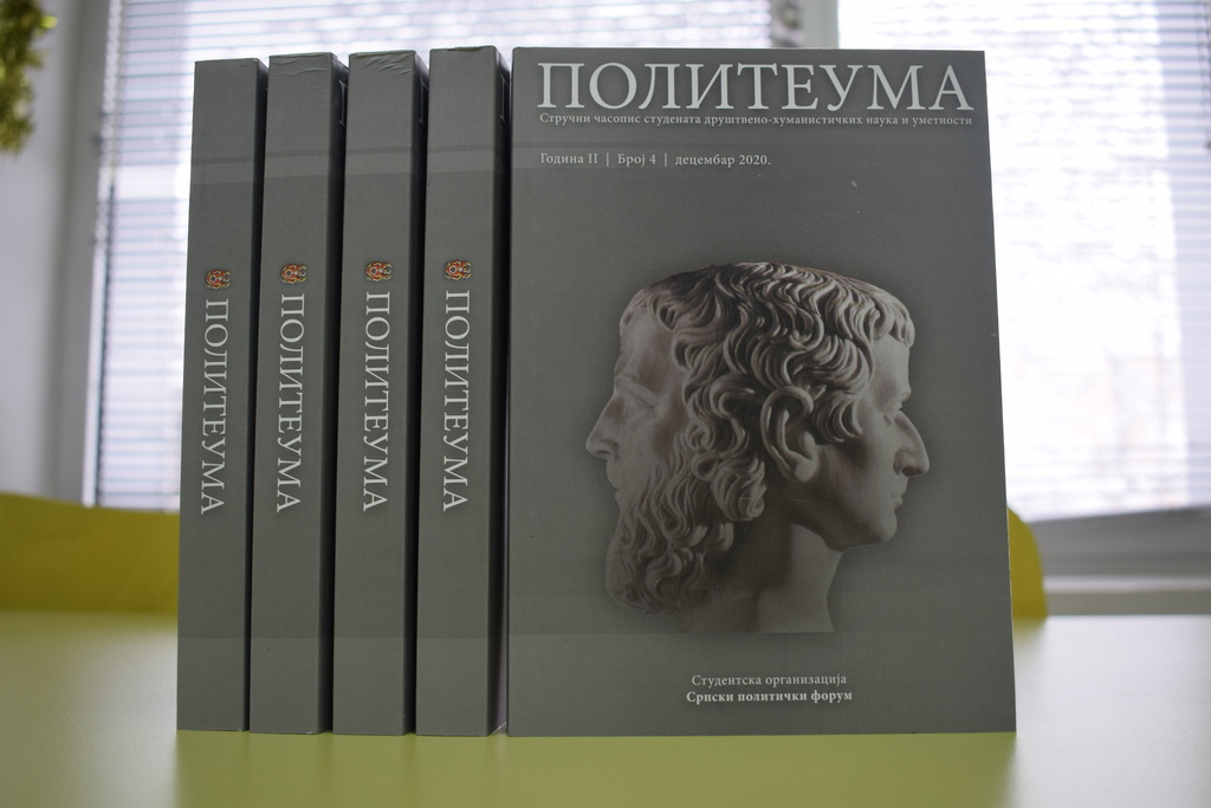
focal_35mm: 36
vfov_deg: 36.9
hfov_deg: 53.1
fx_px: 1211
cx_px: 606
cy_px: 404
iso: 400
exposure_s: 1/100
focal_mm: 24
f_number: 5
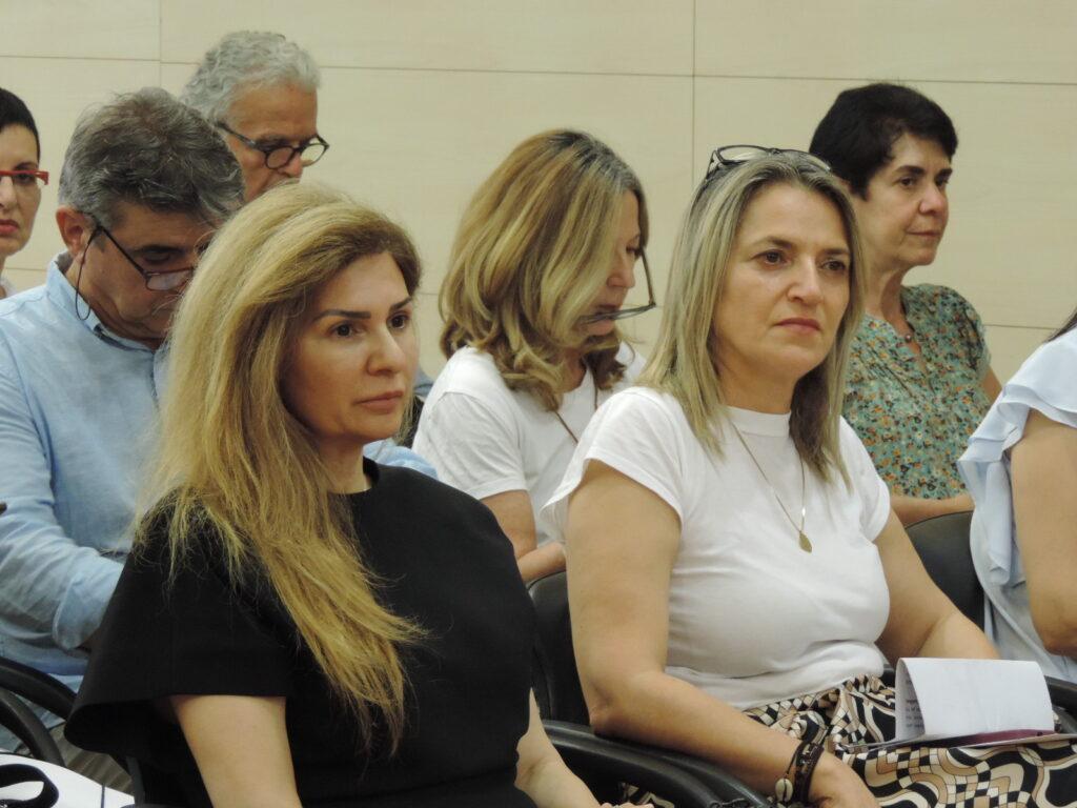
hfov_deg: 11.6
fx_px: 5289
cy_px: 404
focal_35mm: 170
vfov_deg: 8.7
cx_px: 538
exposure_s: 1/25
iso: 800
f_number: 4.5
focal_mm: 30.3
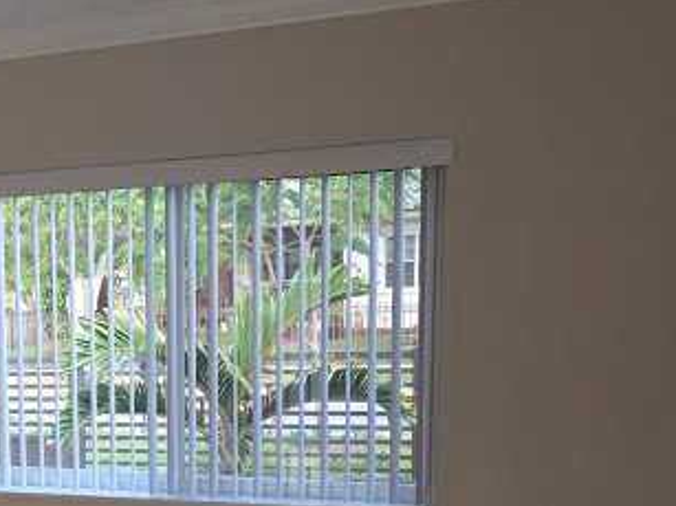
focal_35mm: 60
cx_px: -26
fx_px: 1171
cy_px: 442
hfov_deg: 29.7
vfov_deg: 23.8
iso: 64
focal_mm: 5.4
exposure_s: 1/60
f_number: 1.8
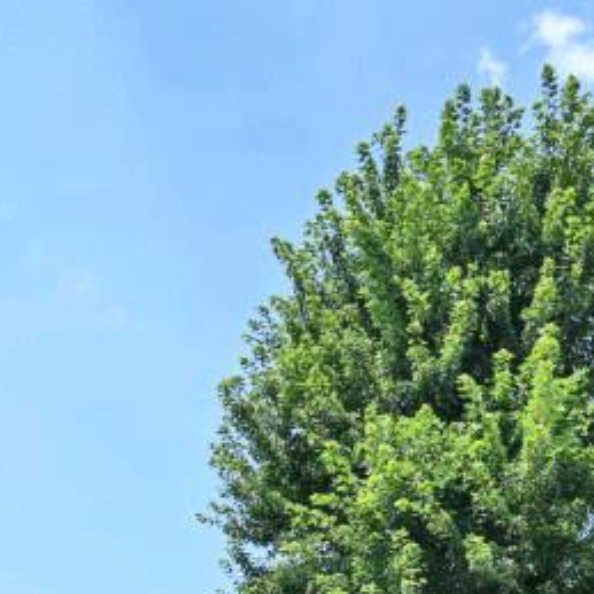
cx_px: 181
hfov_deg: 24.8
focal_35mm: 69
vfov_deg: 20.3
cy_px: 963
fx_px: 1340
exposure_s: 1/320
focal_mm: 14
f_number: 6.3
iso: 100
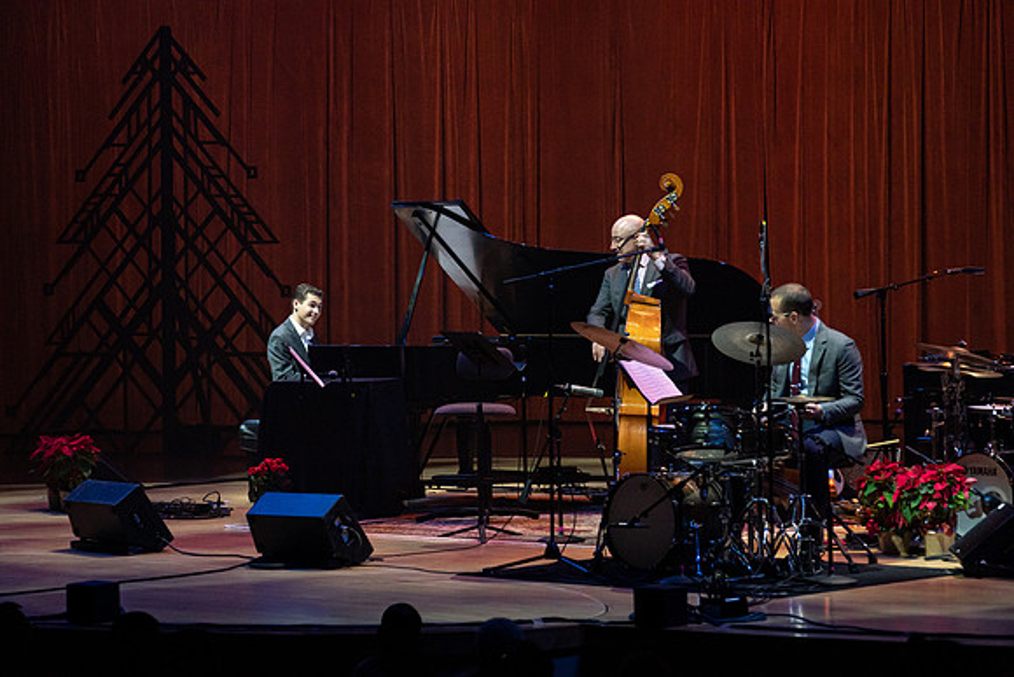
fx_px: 3719
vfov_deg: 10.4
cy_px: 338
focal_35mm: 132
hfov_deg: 15.5
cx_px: 507
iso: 2500
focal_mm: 132
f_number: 6.3
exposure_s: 1/250
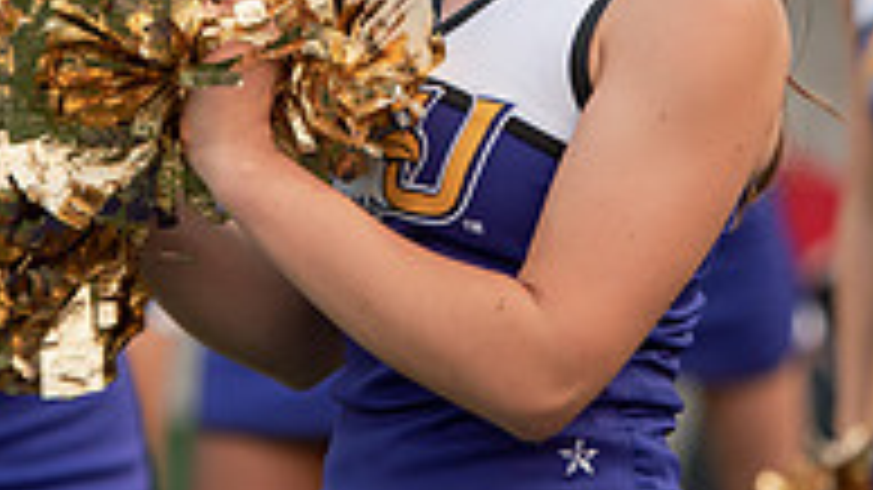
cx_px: 536
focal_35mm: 470
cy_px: -294
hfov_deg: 4.6
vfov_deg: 2.6
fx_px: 10877
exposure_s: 1/1000
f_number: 3.5
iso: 1250
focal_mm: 150
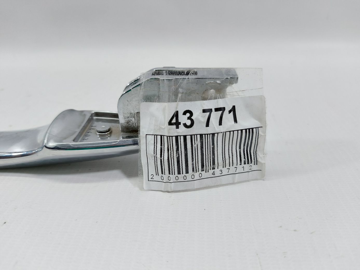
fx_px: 250
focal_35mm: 24
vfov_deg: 56.8
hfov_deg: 71.6
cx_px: 180
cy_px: 135
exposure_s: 1/50
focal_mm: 5.23
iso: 100
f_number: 1.8
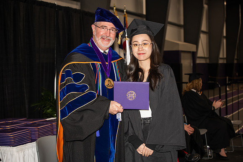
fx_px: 473
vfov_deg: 19.5
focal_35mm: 70
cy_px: 81
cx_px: 122
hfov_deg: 28.8
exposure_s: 1/200
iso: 1000
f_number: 5.6
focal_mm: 70
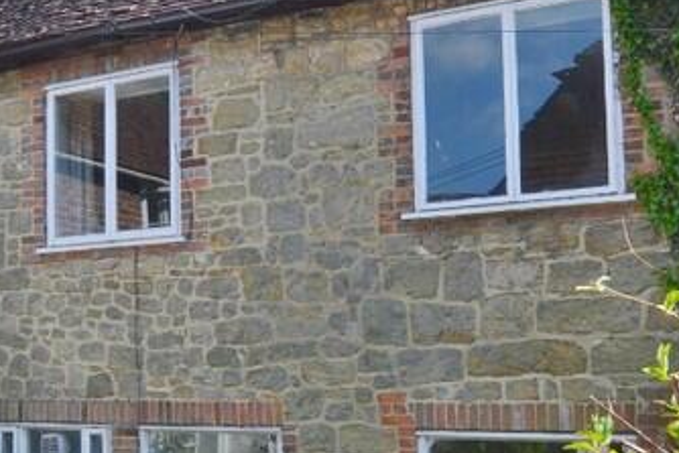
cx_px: 342
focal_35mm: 51
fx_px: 953
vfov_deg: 26.6
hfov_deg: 39.2
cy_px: 311
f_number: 7.1
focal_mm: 11
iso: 100
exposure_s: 1/200
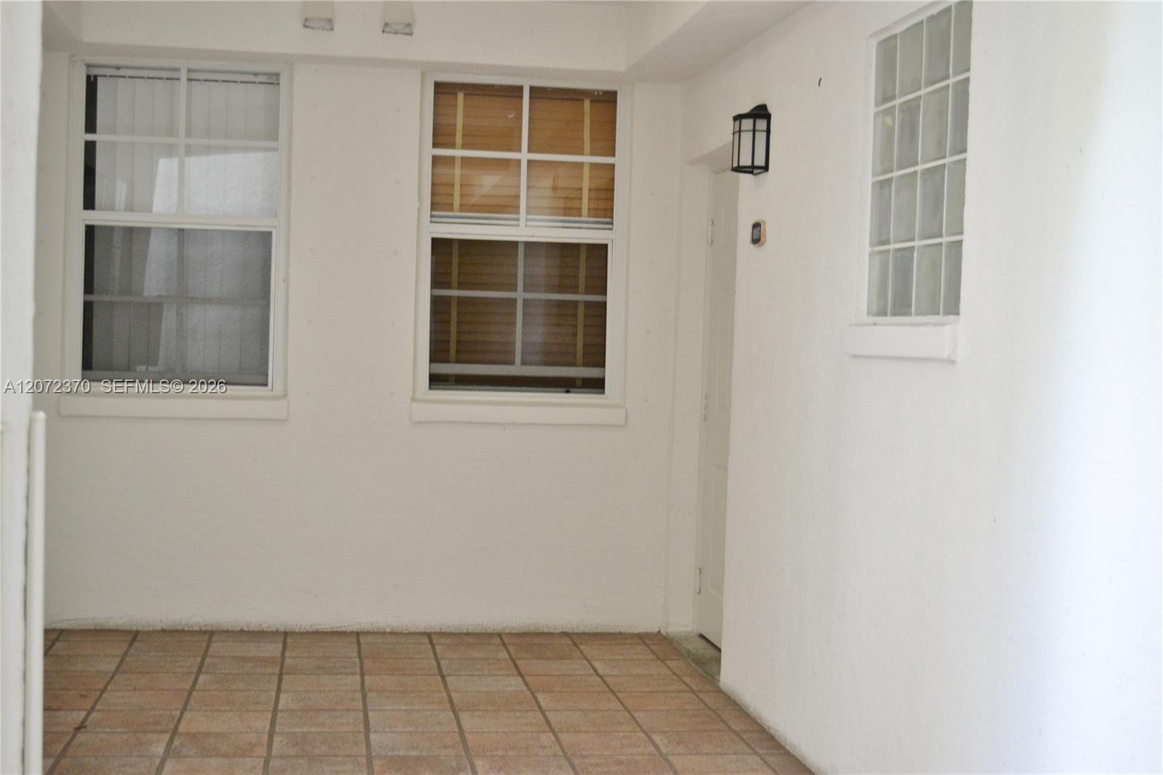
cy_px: 388
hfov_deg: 41.1
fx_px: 1550
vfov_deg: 28.1
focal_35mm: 48
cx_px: 582
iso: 1100
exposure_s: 1/60
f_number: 4.8
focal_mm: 32
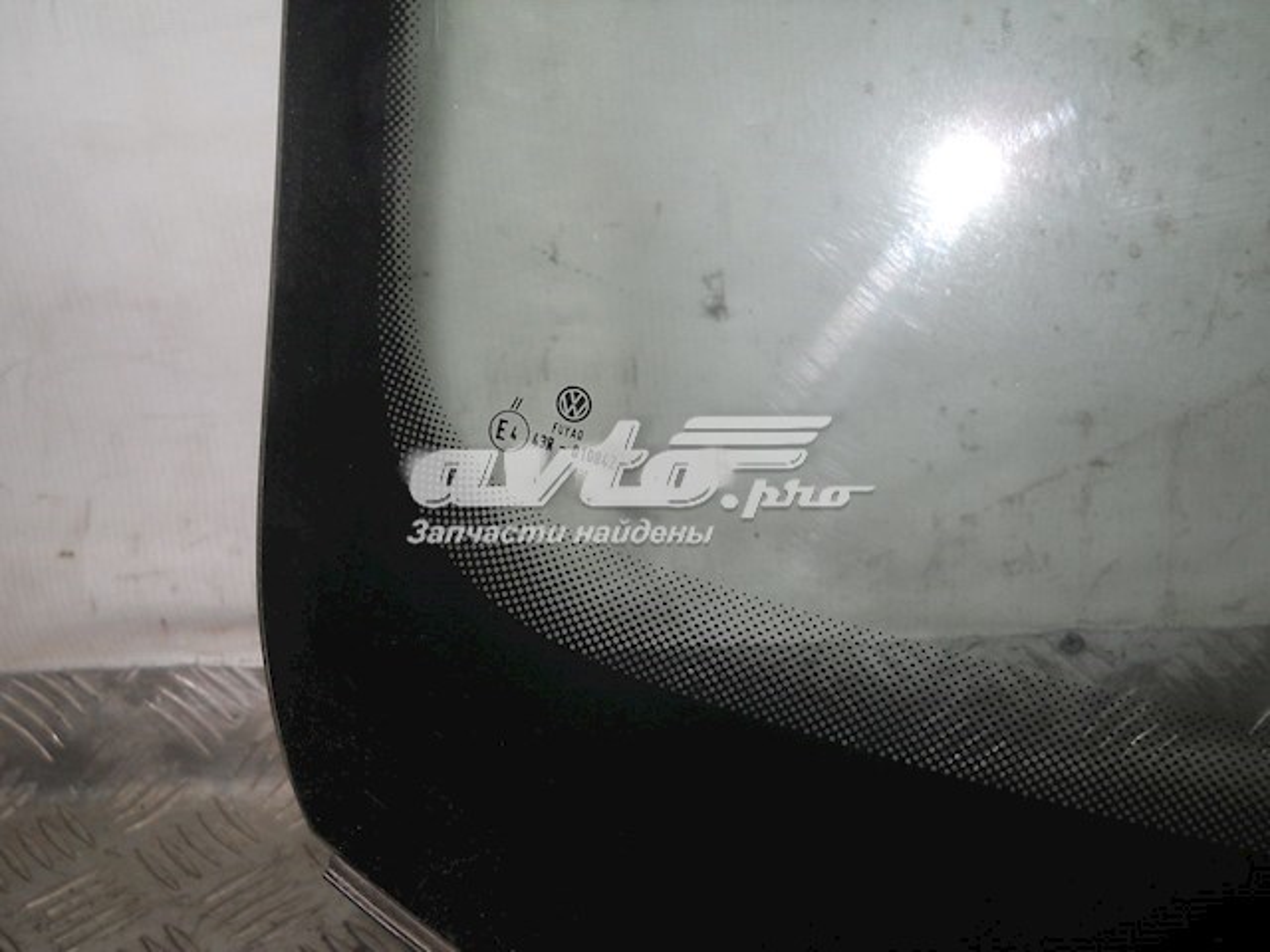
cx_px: 635
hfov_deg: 45.8
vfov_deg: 35.1
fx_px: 1504
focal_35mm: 41
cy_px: 476
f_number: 5.5
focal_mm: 6.72
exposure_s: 1/30
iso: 80
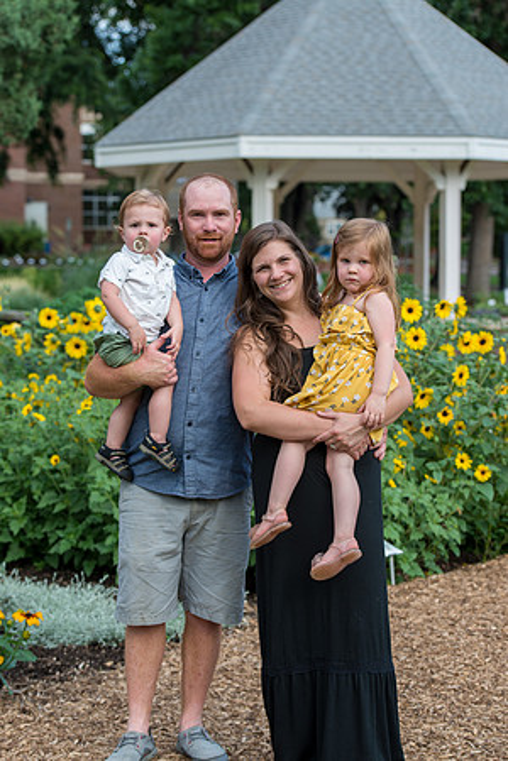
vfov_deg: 23.6
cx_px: 254
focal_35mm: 86
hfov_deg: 15.9
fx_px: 1820
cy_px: 380
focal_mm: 86
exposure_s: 1/320
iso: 250
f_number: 5
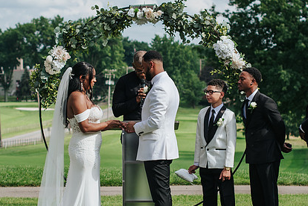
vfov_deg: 8.7
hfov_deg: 13.1
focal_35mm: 157
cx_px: 138
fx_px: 1343
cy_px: 102
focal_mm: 50
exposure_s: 1/1600
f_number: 3.2
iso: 125
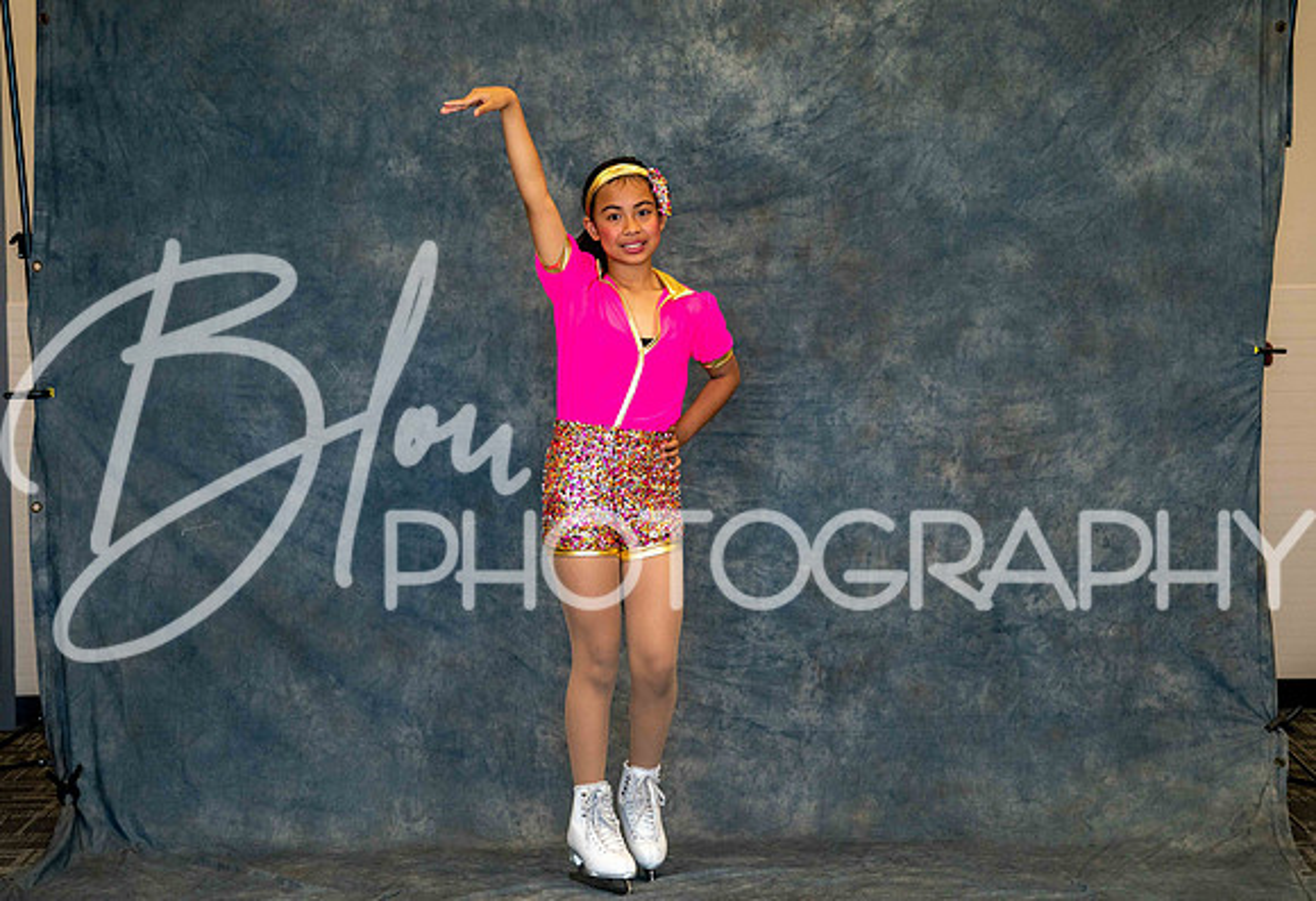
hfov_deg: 22.6
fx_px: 3293
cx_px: 668
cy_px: 436
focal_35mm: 89
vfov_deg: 15.6
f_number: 3.2
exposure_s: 1/160
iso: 1250
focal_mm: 85
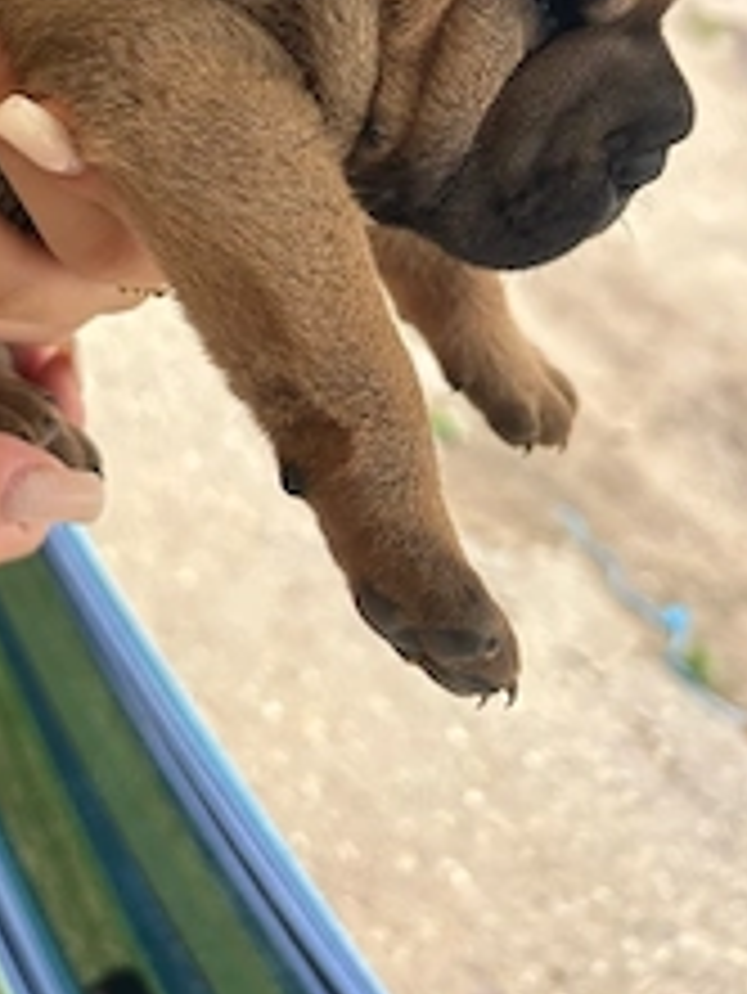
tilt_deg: -29.4
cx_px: 144
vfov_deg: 38.6
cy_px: 171
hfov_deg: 30.1
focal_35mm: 47
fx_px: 1351
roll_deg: -14.4
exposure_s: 1/353
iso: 50
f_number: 1.5
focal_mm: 5.7
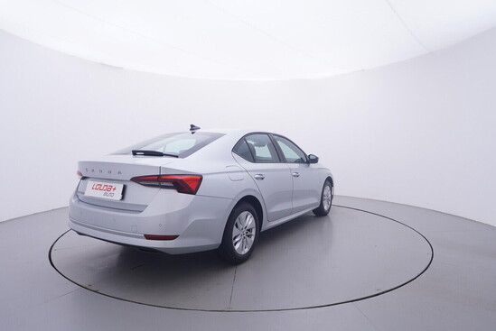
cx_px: 248
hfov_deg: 77.3
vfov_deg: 56.2
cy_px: 166
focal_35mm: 22
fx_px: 310
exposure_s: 1/80
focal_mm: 15
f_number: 5
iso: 200
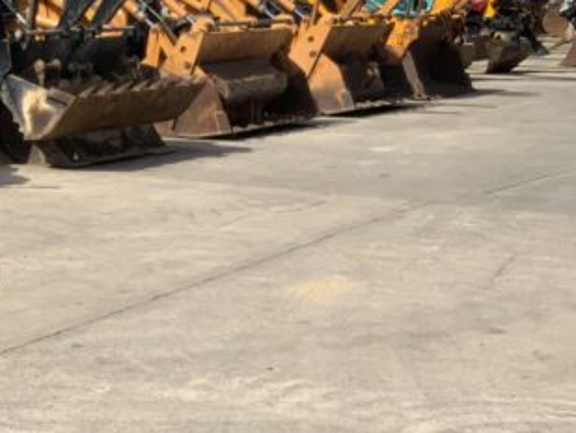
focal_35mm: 96
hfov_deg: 19.5
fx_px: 1598
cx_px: -80
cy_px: 345
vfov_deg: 15.3
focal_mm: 3
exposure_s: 1/2320
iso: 16
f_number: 1.8
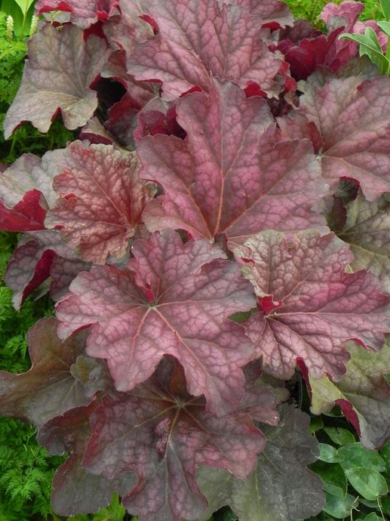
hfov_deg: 17.0
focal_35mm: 87
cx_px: 183
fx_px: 1308
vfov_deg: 22.5
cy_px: 227
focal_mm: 13.4
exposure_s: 1/160
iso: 160
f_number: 5
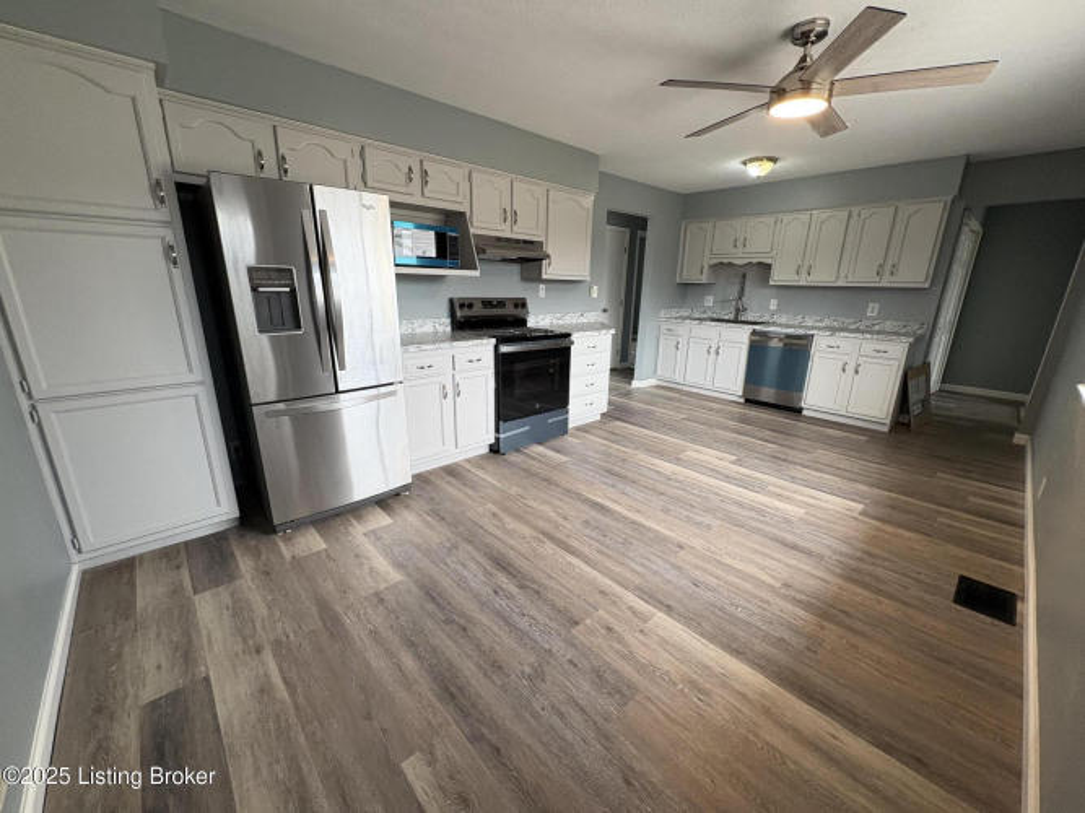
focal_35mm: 14
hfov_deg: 102.1
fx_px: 439
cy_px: 406
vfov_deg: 85.7
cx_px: 542
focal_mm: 2.22
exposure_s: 1/120
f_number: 2.2
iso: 200
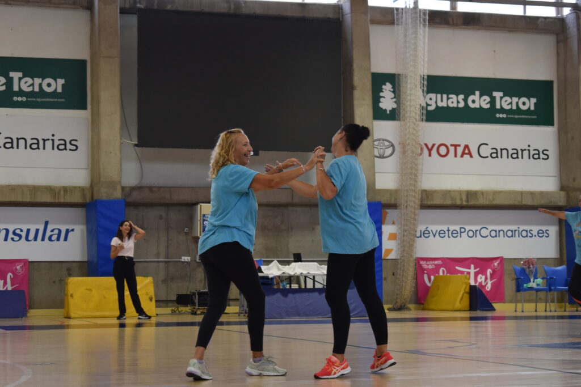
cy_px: 194
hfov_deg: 24.6
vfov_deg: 16.6
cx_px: 290
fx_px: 1332
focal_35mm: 82
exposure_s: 1/250
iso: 800
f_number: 5.6
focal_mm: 55
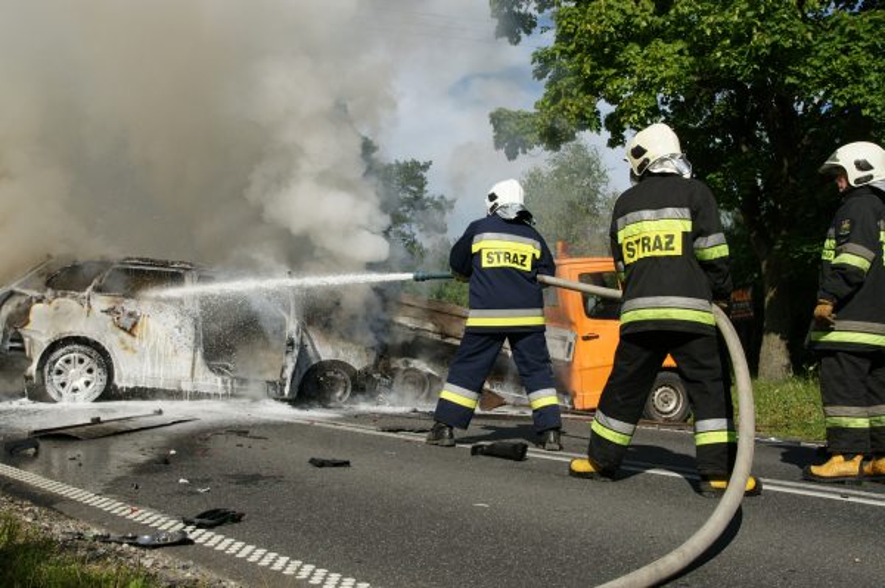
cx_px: 442
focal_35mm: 39
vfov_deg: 34.2
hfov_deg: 49.6
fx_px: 958
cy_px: 294
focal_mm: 26
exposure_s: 1/1250
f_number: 9
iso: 400
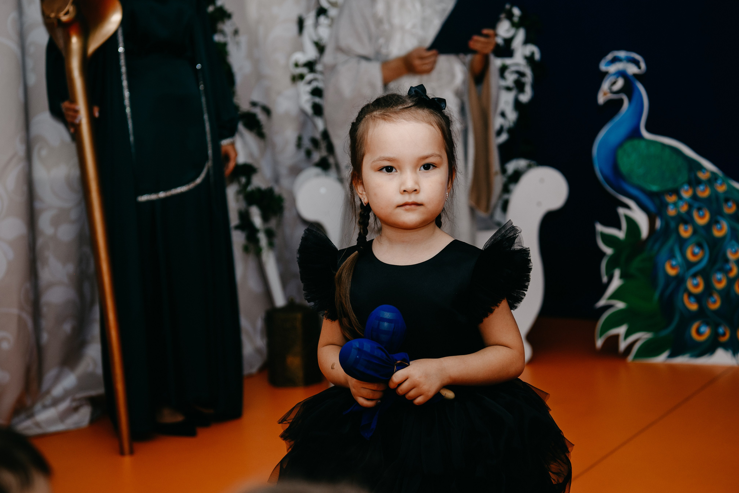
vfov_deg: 18.7
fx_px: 1499
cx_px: 410
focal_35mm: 73
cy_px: 264
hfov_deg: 27.7
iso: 250
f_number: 4
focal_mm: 65
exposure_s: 1/160
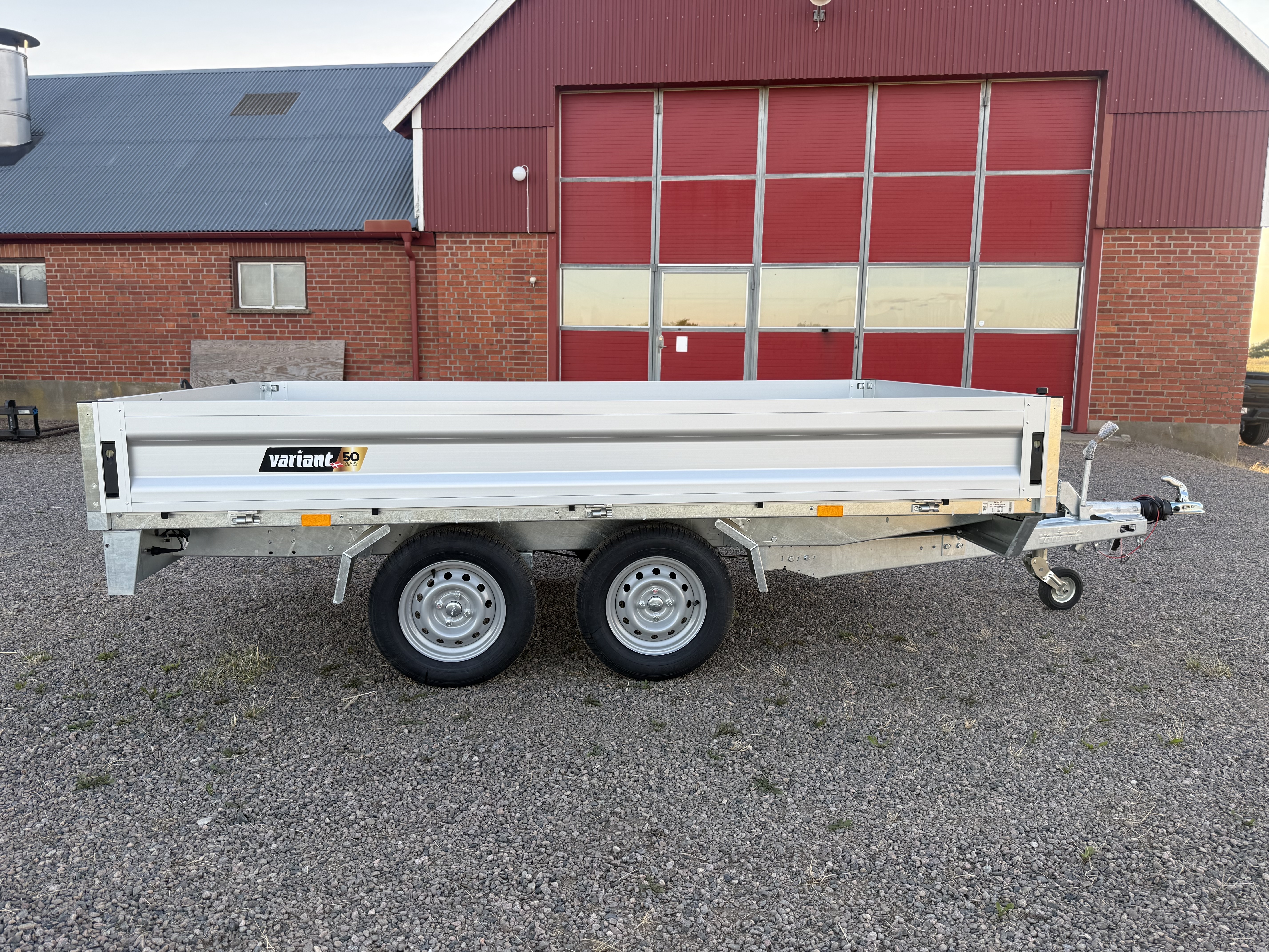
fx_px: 880
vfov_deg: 56.8
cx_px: 634
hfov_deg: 71.6
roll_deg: -1.2
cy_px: 476
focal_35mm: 24
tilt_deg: -7.3
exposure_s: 1/440
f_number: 1.78
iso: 80
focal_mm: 6.76
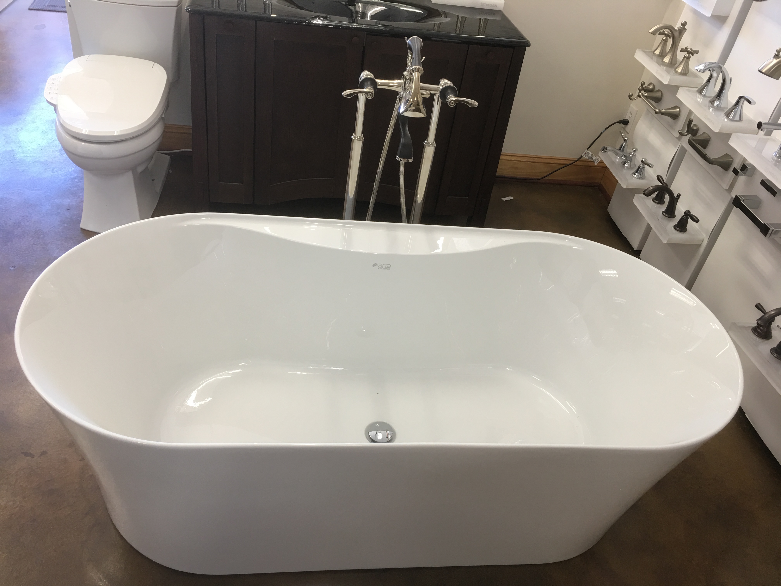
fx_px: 654
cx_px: 390
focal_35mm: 29
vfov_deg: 48.2
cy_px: 293
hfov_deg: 61.7
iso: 25
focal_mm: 4.15
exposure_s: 1/15
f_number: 2.2
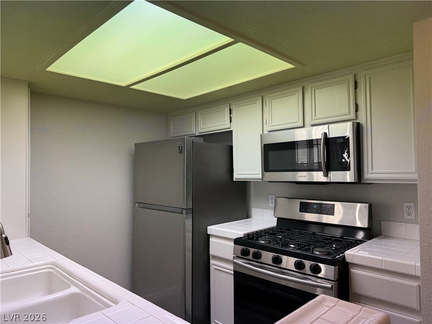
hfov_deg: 71.6
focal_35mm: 24
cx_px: 216
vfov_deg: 56.8
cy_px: 162
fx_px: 300
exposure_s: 1/136
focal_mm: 6.76
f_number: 1.78
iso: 100
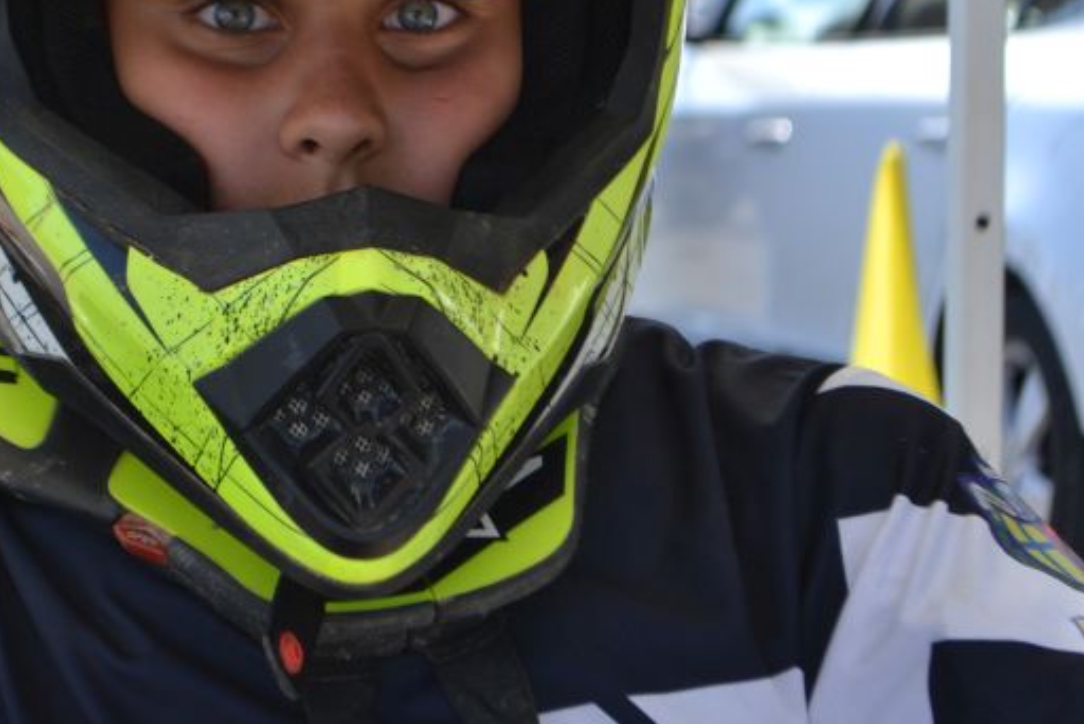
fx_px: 4700
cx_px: 212
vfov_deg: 8.8
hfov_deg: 13.1
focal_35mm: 156
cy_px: 92
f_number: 6.3
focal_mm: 52
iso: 100
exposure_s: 1/160
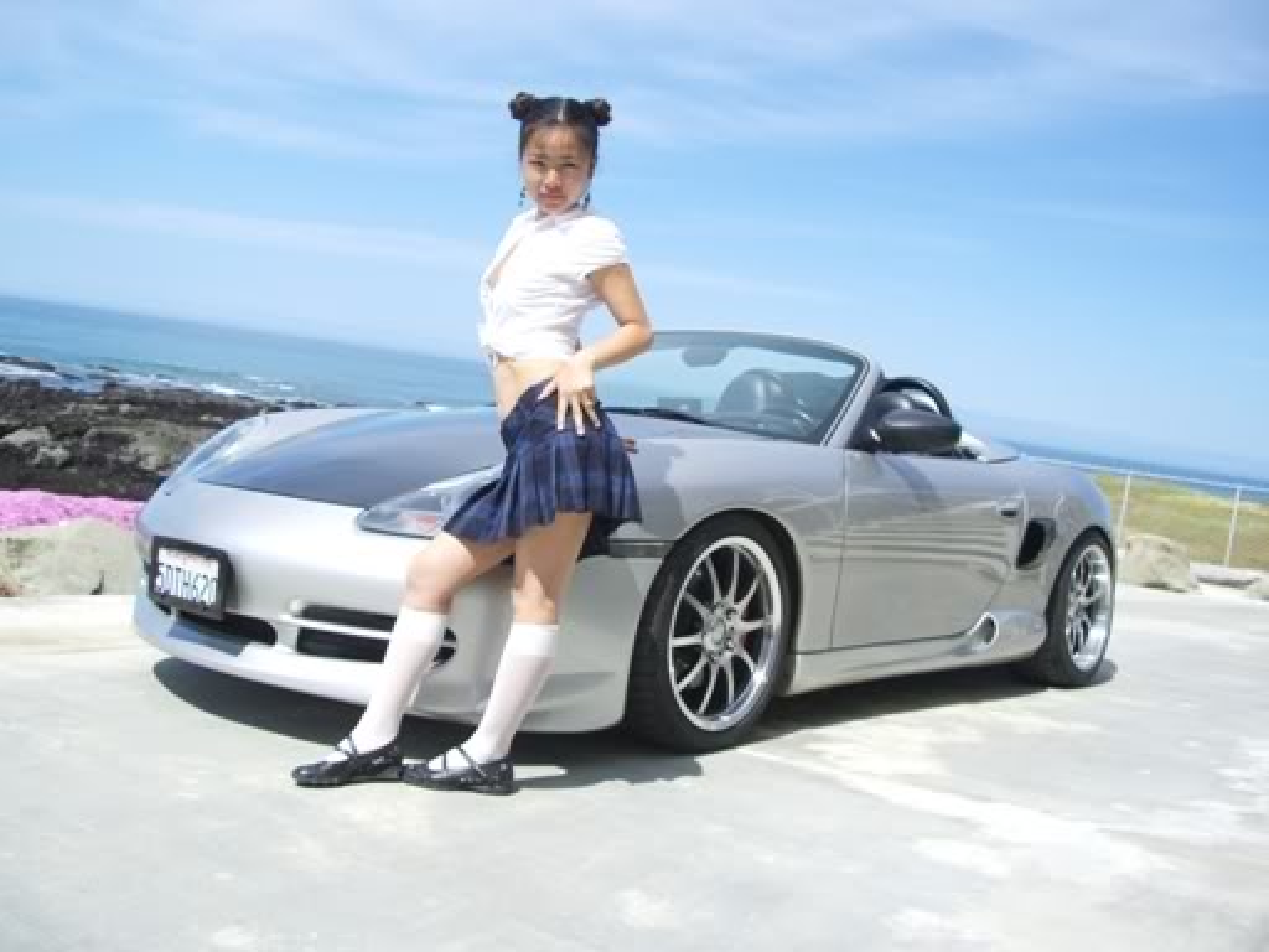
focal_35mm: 38
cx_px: 634
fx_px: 1393
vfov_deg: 37.7
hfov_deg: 49.0
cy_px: 476
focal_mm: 7.9
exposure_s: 1/400
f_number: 5.6
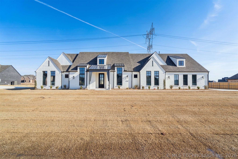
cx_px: 119
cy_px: 80
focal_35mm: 16
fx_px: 106
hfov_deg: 96.7
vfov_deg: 73.7
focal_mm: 16
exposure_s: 1/2000
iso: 200
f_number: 6.3
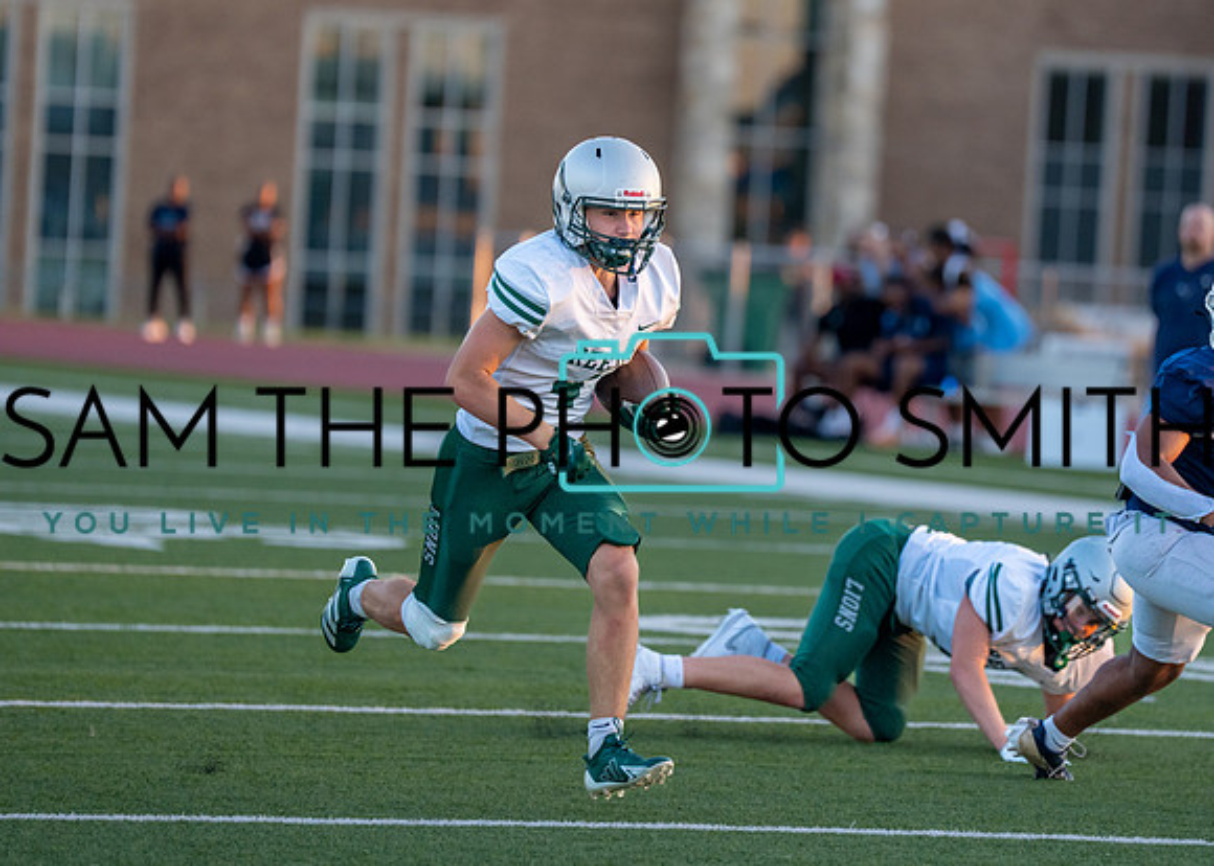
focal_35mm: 283
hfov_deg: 7.1
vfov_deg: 5.1
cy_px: 309
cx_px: 712
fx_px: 9743
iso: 800
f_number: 2.8
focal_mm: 200
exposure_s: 1/2000
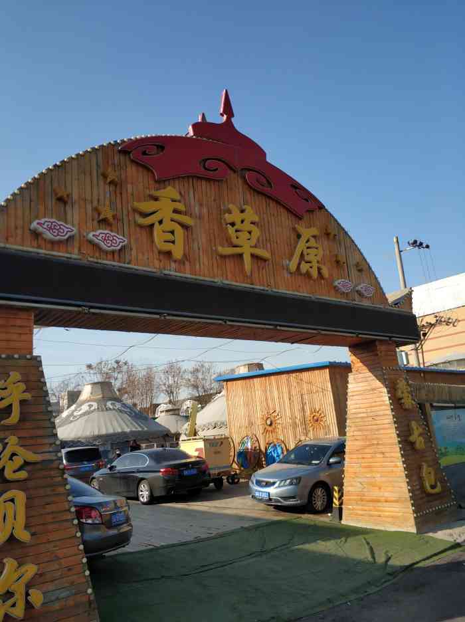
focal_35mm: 27
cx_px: 232
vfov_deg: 65.4
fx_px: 484
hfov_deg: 51.3
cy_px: 311
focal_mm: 3.82
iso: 106
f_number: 1.8
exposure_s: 1/1250
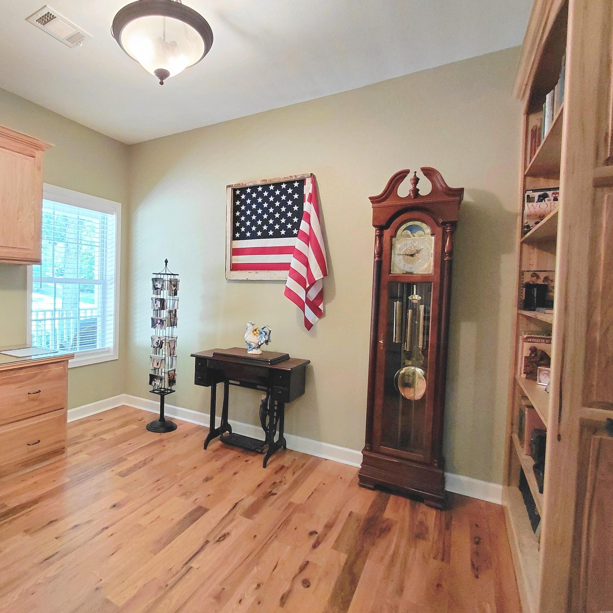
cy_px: 307
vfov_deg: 77.7
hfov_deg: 75.7
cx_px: 215
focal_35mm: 19
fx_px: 381
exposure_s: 1/60
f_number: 2.2
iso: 200
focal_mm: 1.64
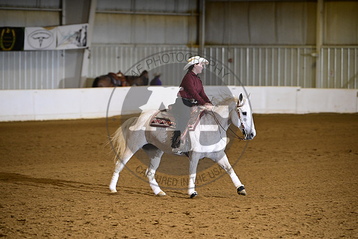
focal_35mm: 200
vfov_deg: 6.9
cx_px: 179
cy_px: 120
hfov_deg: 10.3
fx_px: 1989
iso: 2500
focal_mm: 200
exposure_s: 1/200
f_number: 4
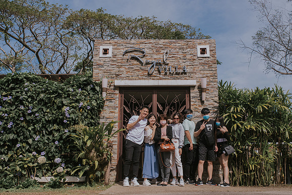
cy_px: 98
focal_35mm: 38
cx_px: 154
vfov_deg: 34.9
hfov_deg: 50.4
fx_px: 310
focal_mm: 35
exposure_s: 1/4000
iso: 400
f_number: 5
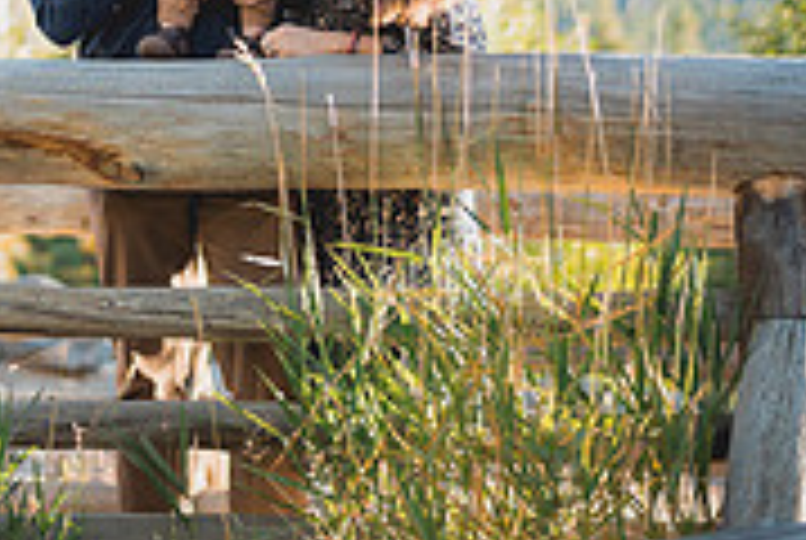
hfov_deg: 11.9
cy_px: -227
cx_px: -104
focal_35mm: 170
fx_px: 3812
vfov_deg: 8.0
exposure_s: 1/1000
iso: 100
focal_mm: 50
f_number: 1.4
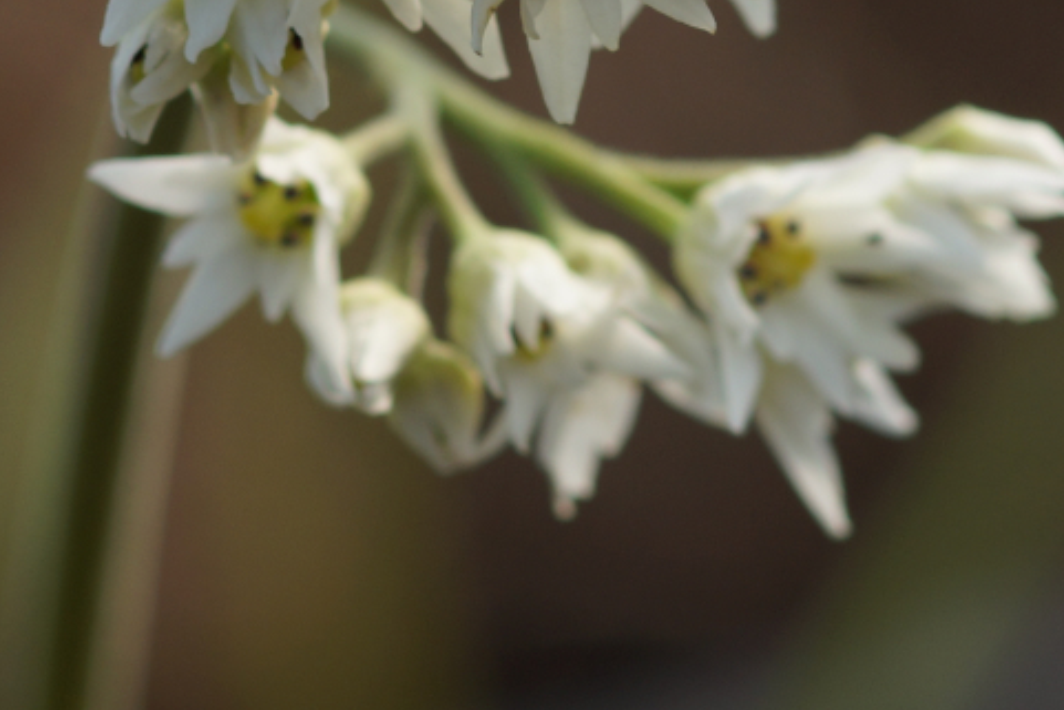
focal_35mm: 374
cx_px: 549
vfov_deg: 3.7
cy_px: -106
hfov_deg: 5.5
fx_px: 11056
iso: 100
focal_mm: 100
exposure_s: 1/320
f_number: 5
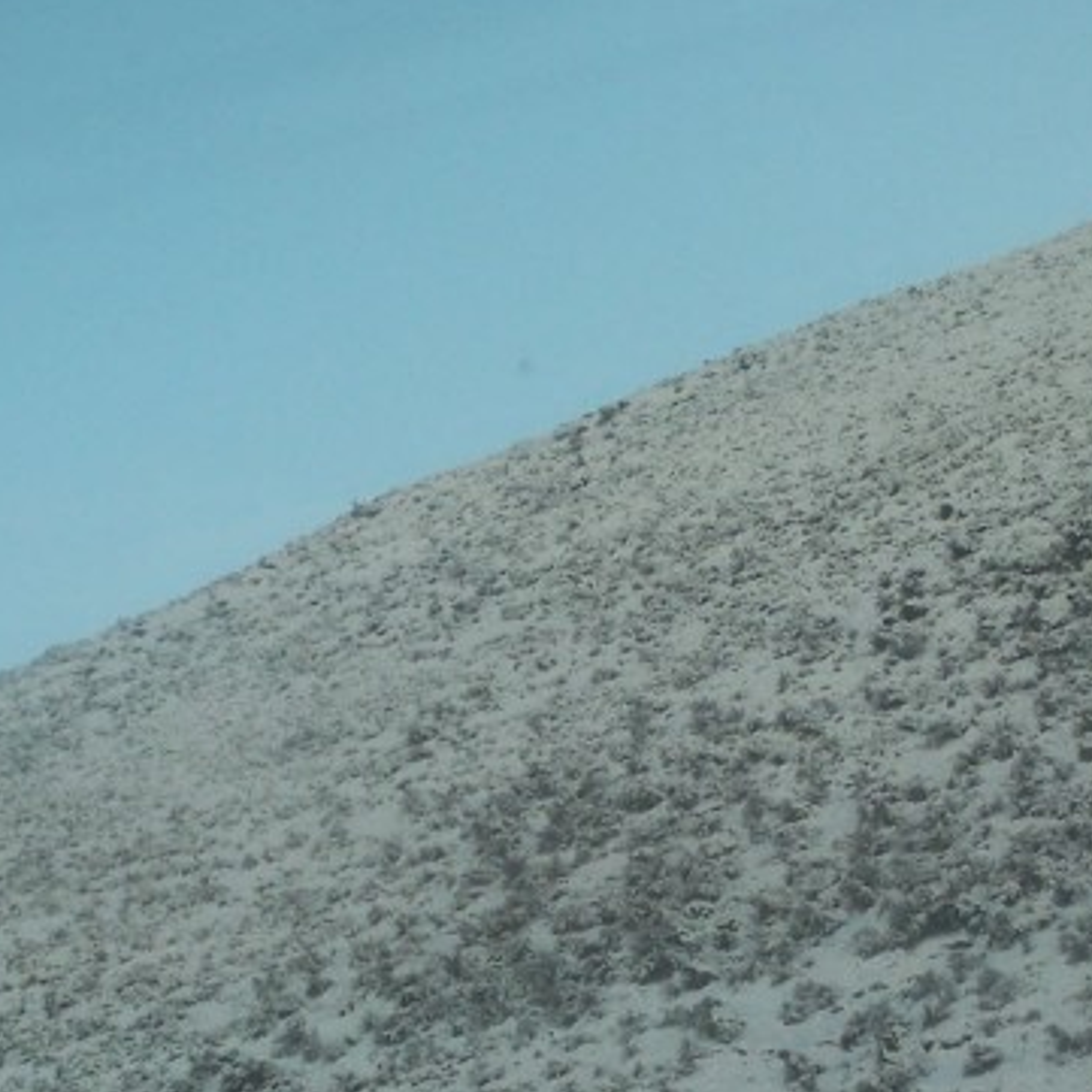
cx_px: 747
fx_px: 5246
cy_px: 844
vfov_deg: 11.8
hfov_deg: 11.9
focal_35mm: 147
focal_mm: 12.4
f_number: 3.2
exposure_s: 1/350
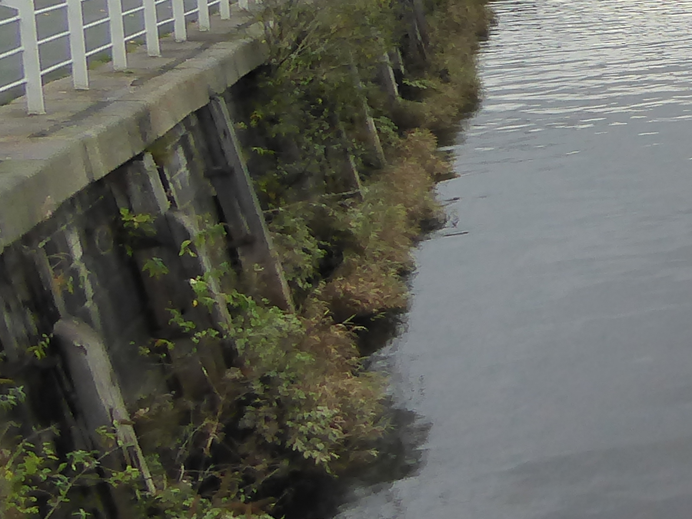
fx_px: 1699
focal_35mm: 85
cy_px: 51
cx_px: 1151
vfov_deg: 17.1
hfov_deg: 19.0
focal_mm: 4.3
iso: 160
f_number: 3.3
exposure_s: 1/250
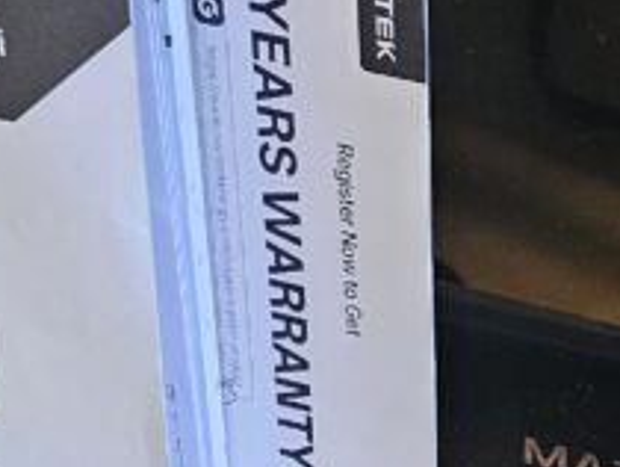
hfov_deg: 17.4
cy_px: 455
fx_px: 2008
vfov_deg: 13.1
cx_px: 526
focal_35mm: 112
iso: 640
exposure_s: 1/50
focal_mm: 6.3
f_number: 1.7
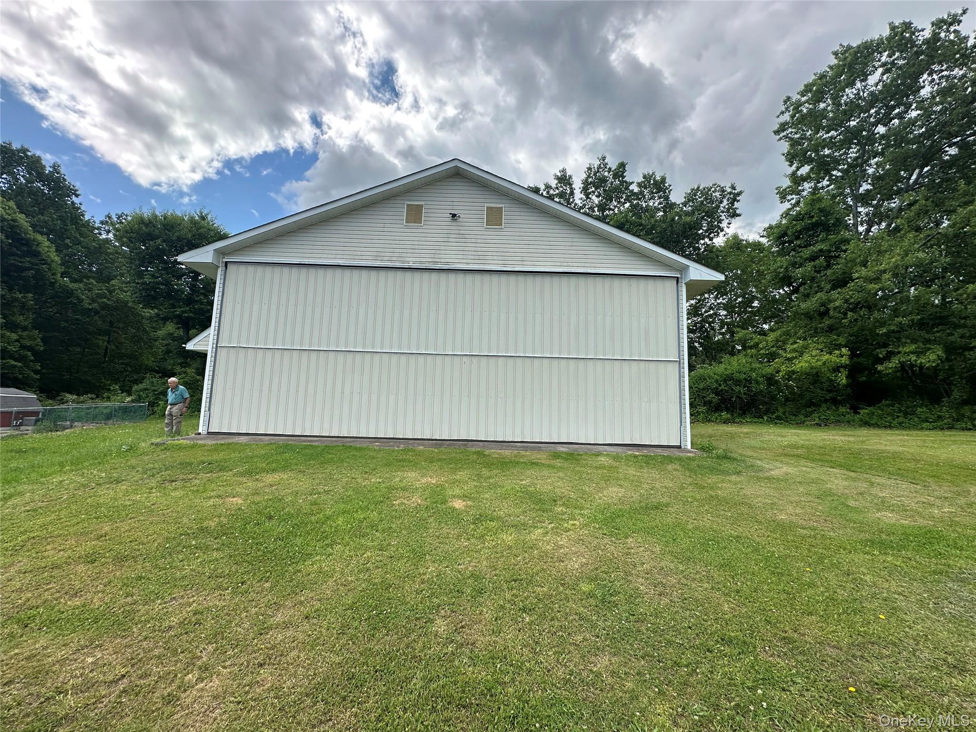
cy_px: 366
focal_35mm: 14
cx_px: 488
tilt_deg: +8.1
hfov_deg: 102.1
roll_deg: -2.2
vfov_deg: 85.7
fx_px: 395
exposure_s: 1/842
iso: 40
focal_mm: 2.22
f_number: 2.2
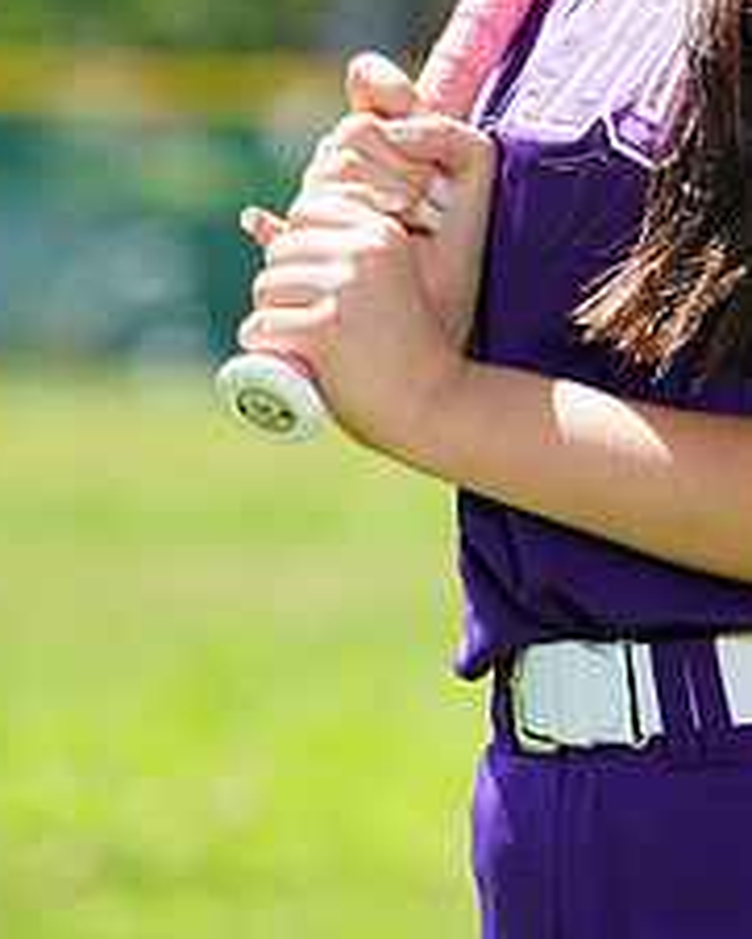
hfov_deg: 2.1
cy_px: -212
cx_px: 744
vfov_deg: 2.6
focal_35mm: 743
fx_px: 20657
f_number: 9
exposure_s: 1/200
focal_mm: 309
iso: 200
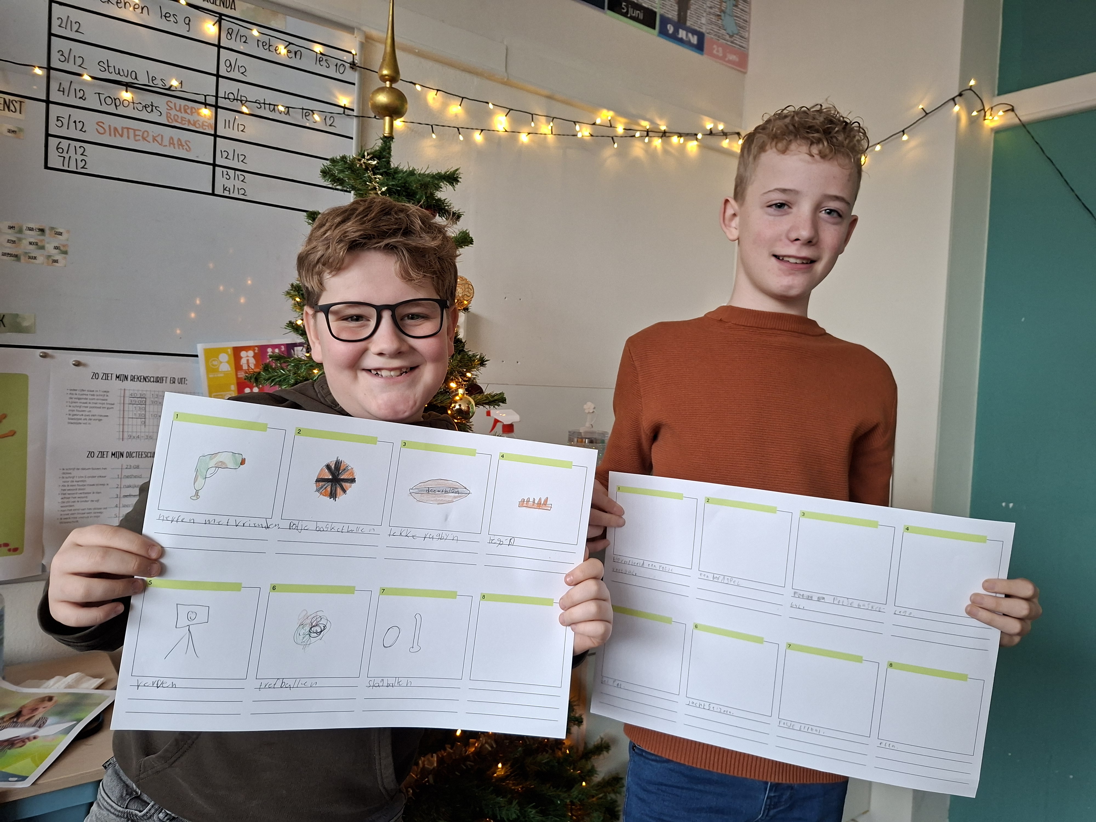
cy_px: 411
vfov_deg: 58.9
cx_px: 548
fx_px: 728
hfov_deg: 73.9
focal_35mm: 23
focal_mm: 5.54
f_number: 1.8
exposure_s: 1/100
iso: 320
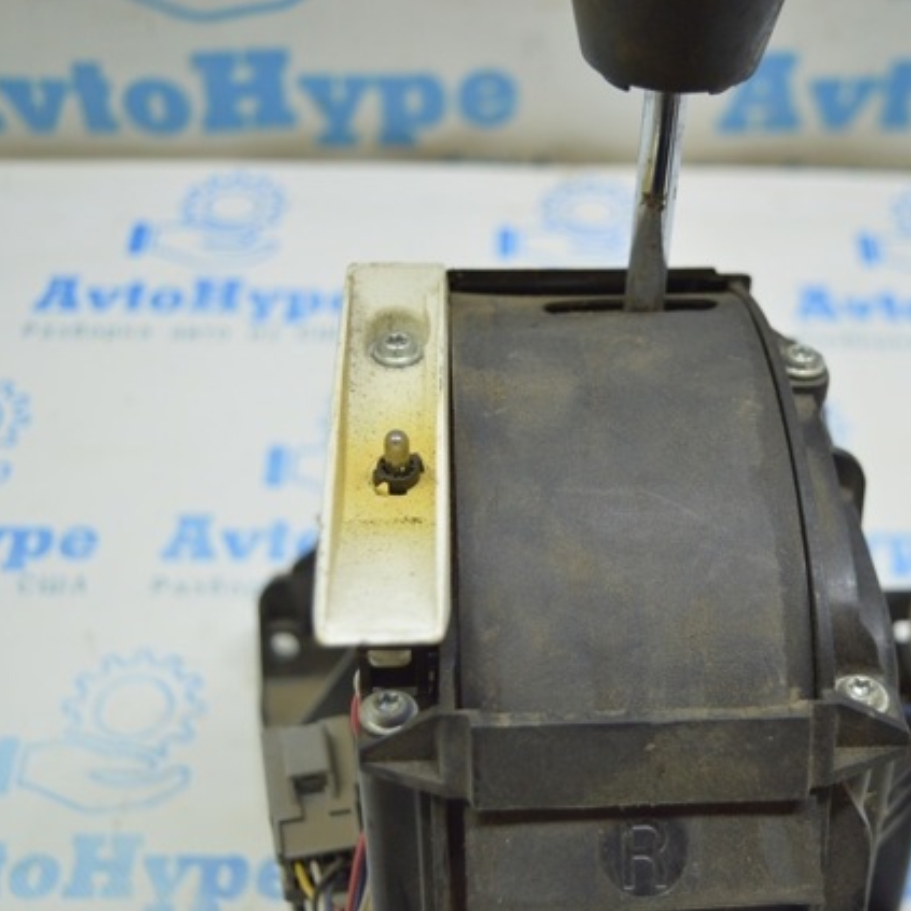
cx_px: 532
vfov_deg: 31.6
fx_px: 1608
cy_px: 456
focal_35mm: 54
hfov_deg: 31.6
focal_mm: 28
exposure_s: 1/40
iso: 400
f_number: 4.2
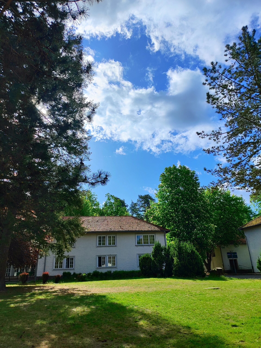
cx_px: 130
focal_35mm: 24
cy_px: 174
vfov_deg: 71.6
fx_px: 241
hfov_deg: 56.8
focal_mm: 5.89
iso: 50
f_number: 1.89
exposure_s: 1/2492
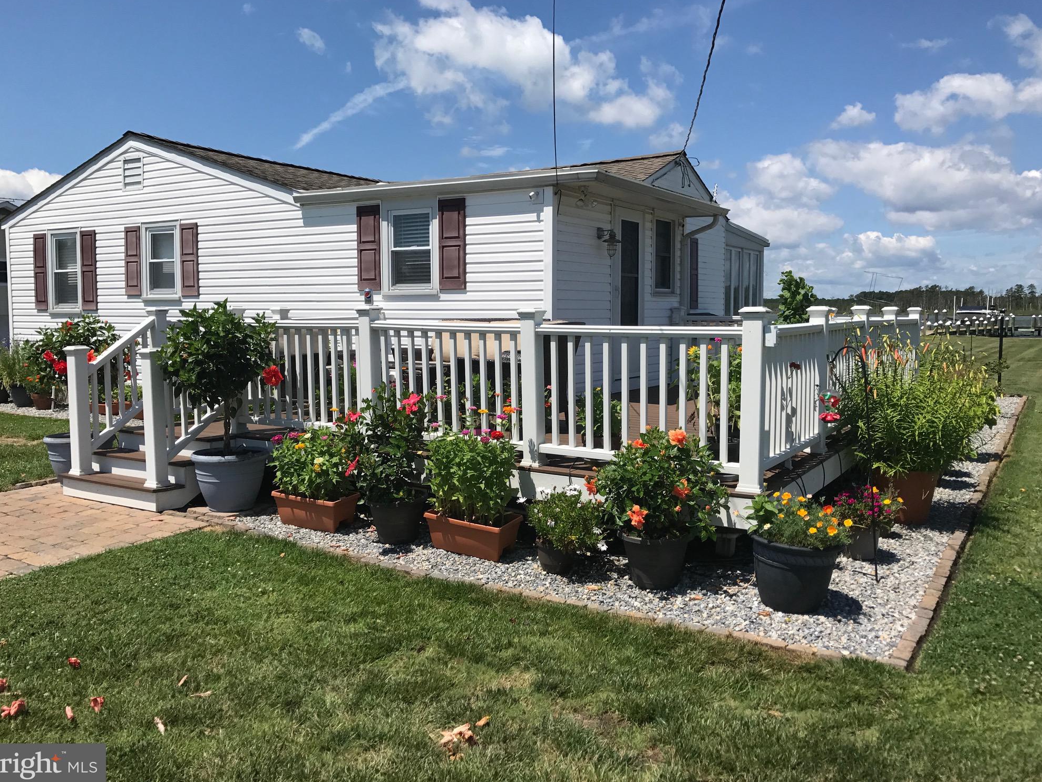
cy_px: 382
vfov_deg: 48.2
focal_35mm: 29
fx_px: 873
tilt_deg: -4.4
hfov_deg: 61.7
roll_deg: +0.3
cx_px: 514
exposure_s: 1/3546
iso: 20
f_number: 1.8
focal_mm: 3.99
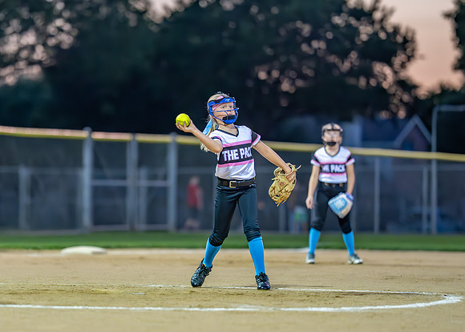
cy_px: 193
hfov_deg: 9.2
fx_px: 2873
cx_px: 156
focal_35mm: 218
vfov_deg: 6.6
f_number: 1.8
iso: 4000
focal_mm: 135
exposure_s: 1/1600
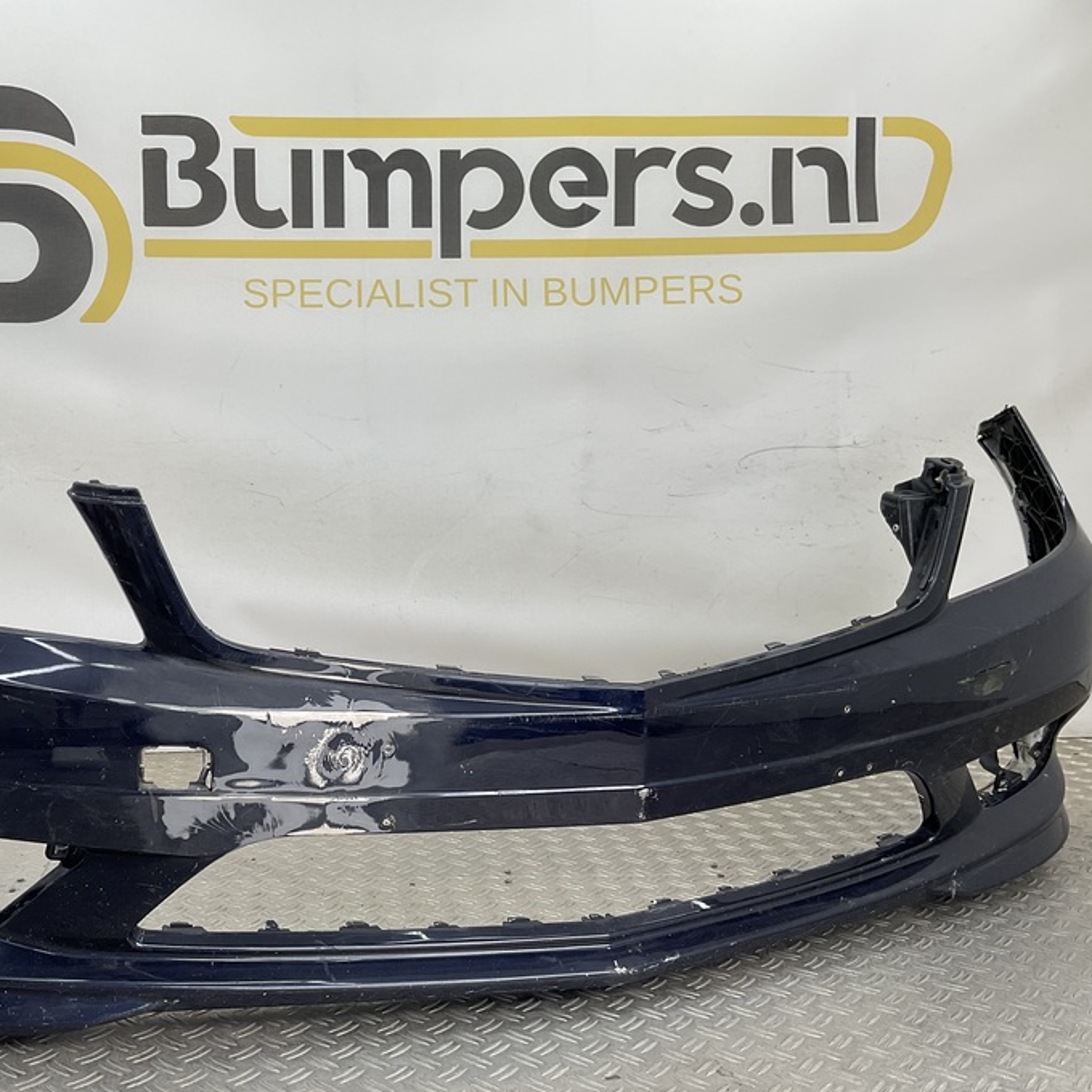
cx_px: 348
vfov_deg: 43.8
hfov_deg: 43.1
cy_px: 578
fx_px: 1356
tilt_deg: -8.0
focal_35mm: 38
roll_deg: -0.8
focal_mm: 3
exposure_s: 1/128
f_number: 1.8
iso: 16
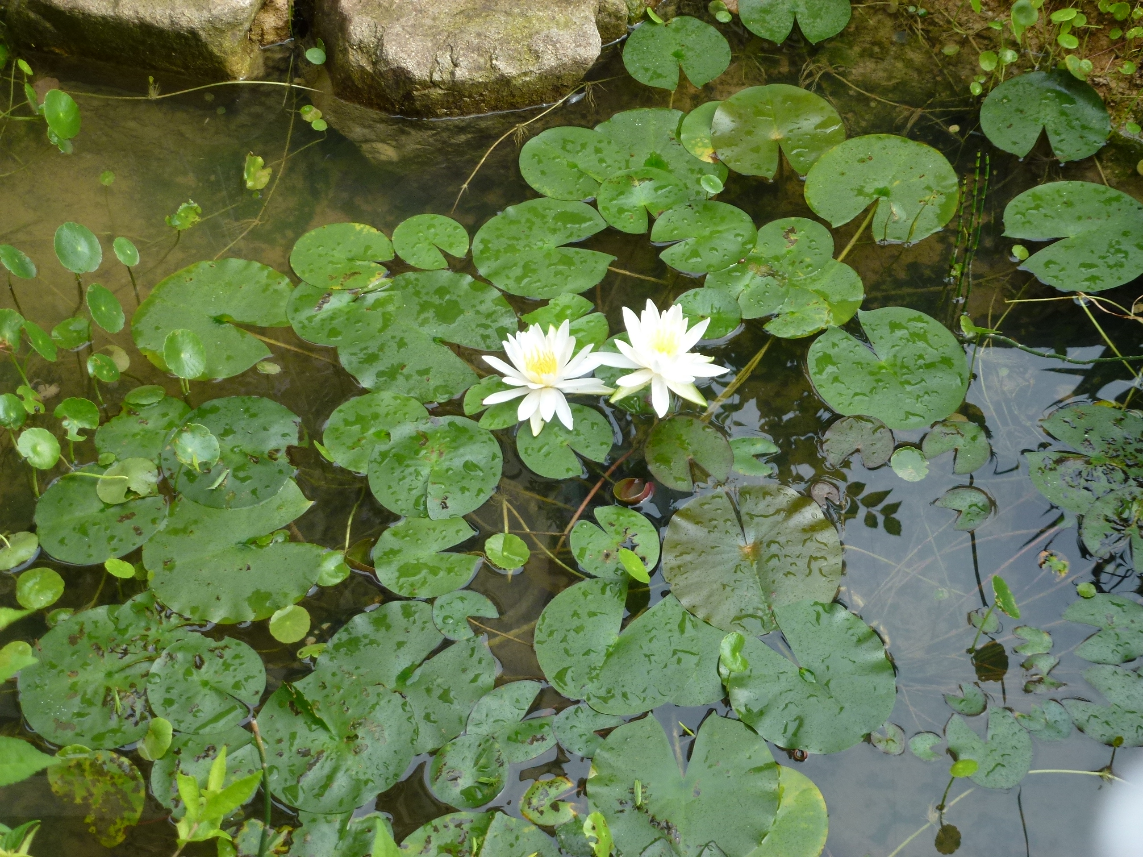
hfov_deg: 33.8
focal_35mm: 57
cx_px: 572
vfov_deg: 25.7
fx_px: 1882
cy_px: 428
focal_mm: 10.1
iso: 125
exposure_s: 1/80
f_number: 4.4
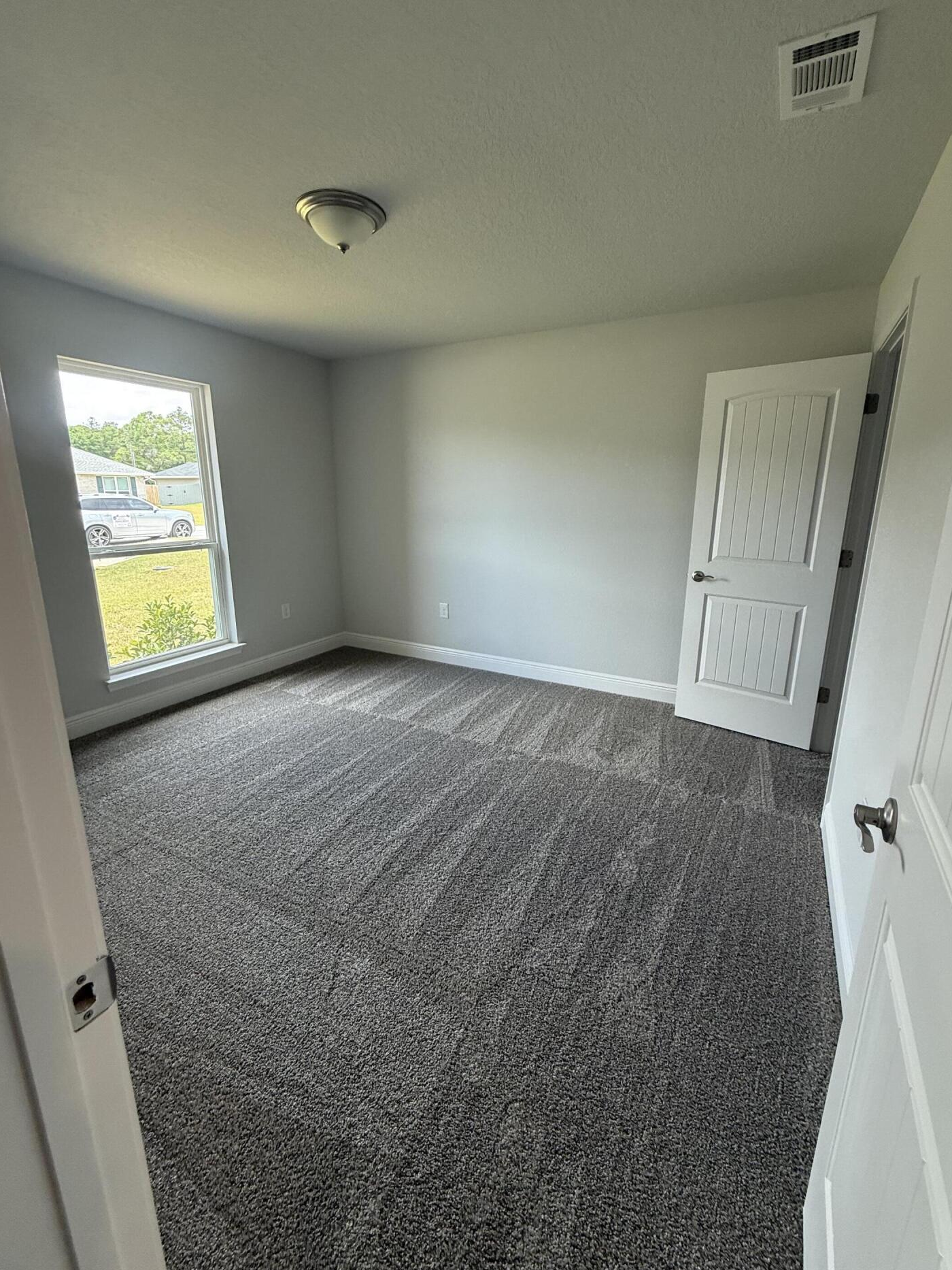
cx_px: 486
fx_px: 550
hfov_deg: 81.7
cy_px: 626
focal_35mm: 15
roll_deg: -0.7
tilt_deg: -11.6
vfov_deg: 98.2
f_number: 2.2
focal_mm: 2.22
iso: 160
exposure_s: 1/120
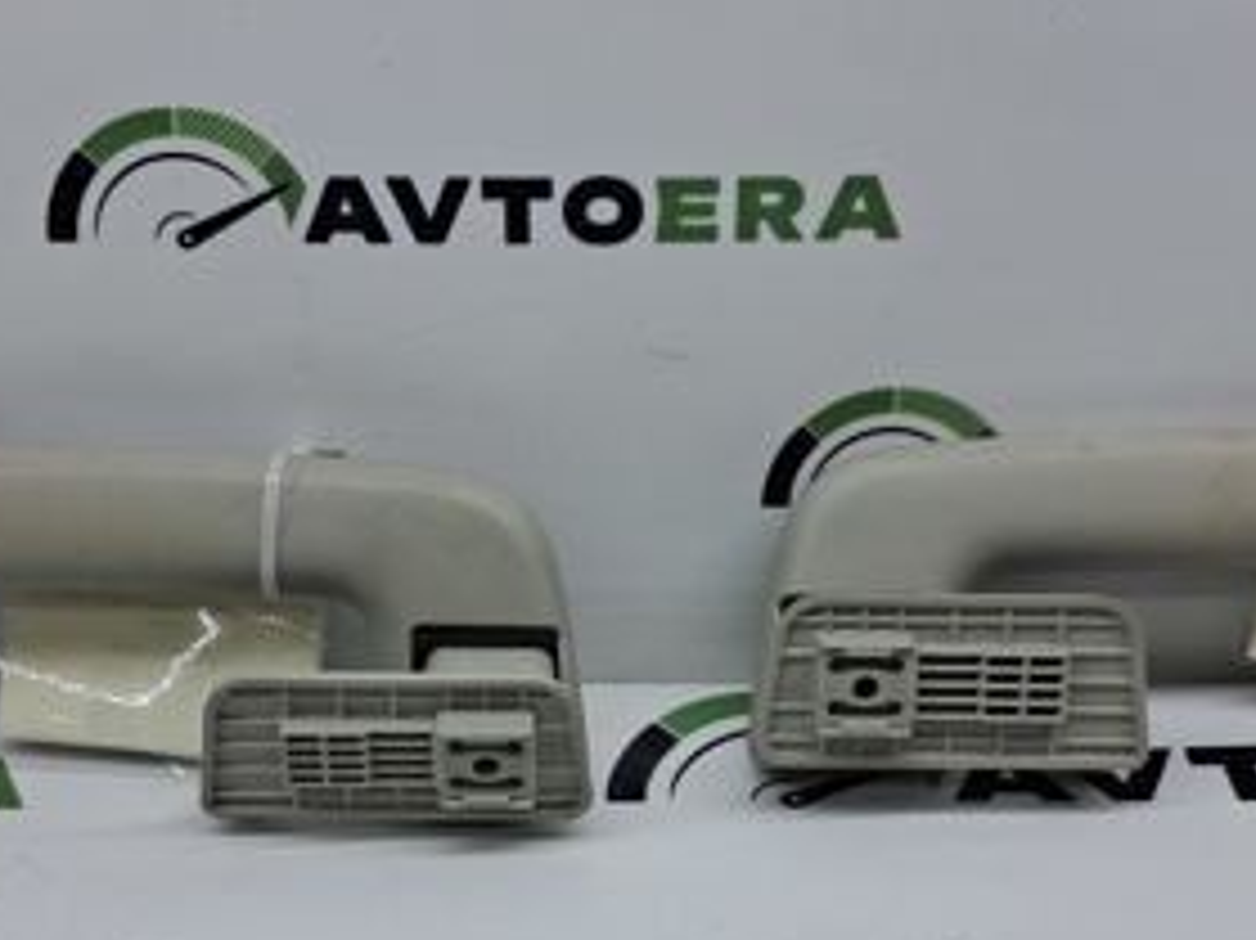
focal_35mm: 62
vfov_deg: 23.6
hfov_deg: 31.2
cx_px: 581
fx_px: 2249
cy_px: 605
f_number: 1.8
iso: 50
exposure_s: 1/100
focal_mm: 4
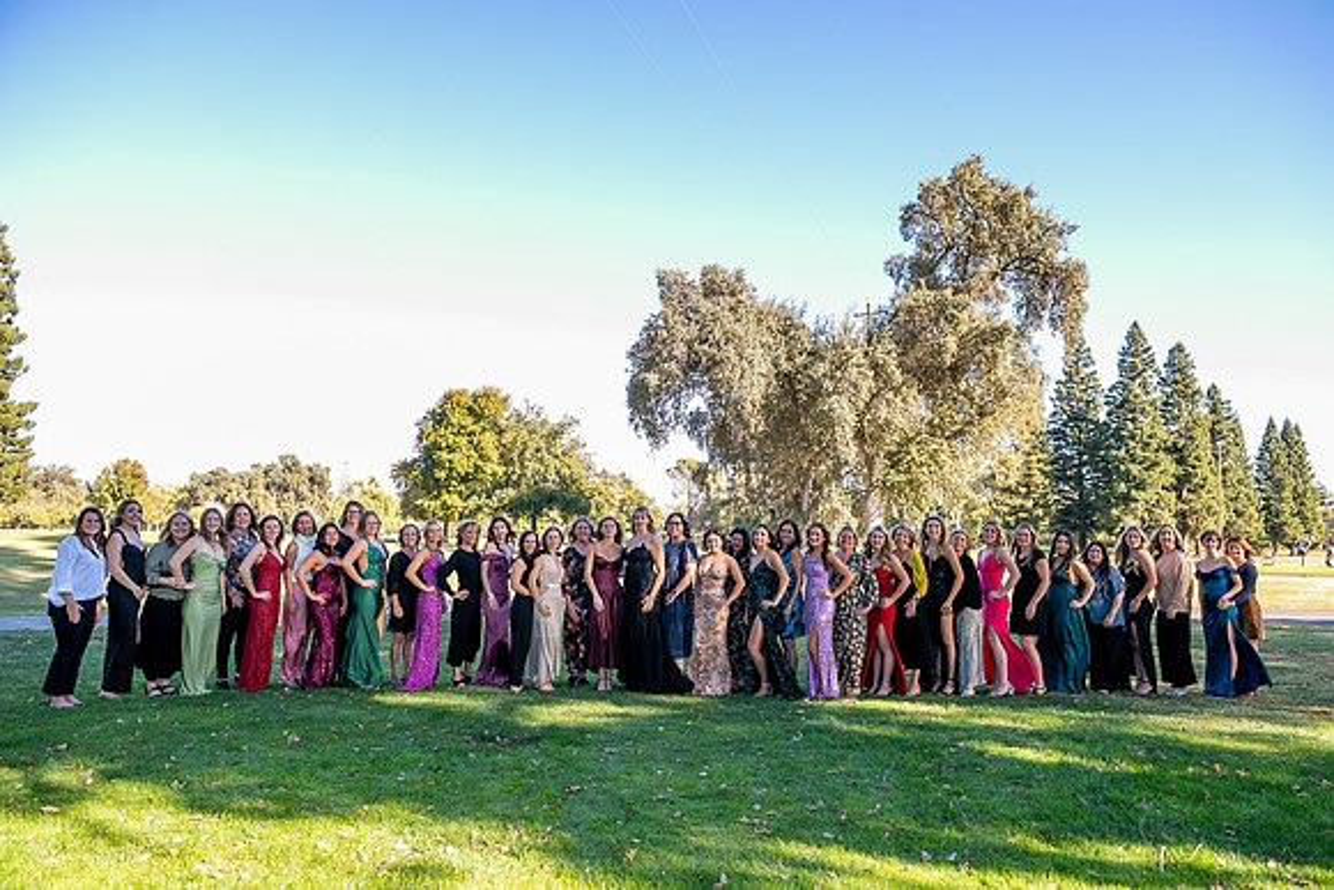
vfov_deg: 51.6
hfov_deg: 71.9
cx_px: 680
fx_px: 920
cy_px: 445
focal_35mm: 25
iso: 320
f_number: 5
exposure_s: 1/320
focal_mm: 24
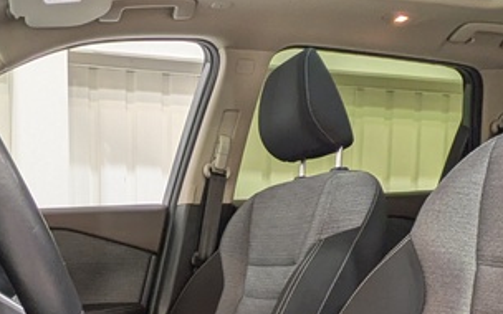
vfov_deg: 23.8
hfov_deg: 39.1
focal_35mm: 50
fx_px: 685
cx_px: 117
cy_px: 364
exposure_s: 1/40
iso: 103
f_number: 2.2
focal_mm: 1.83
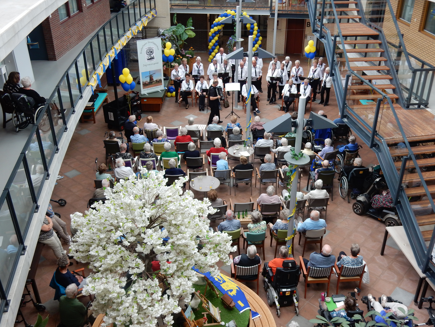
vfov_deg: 39.7
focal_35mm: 36
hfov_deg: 51.4
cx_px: 218
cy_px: 164
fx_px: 452
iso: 125
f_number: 4
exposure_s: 1/40
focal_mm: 6.4
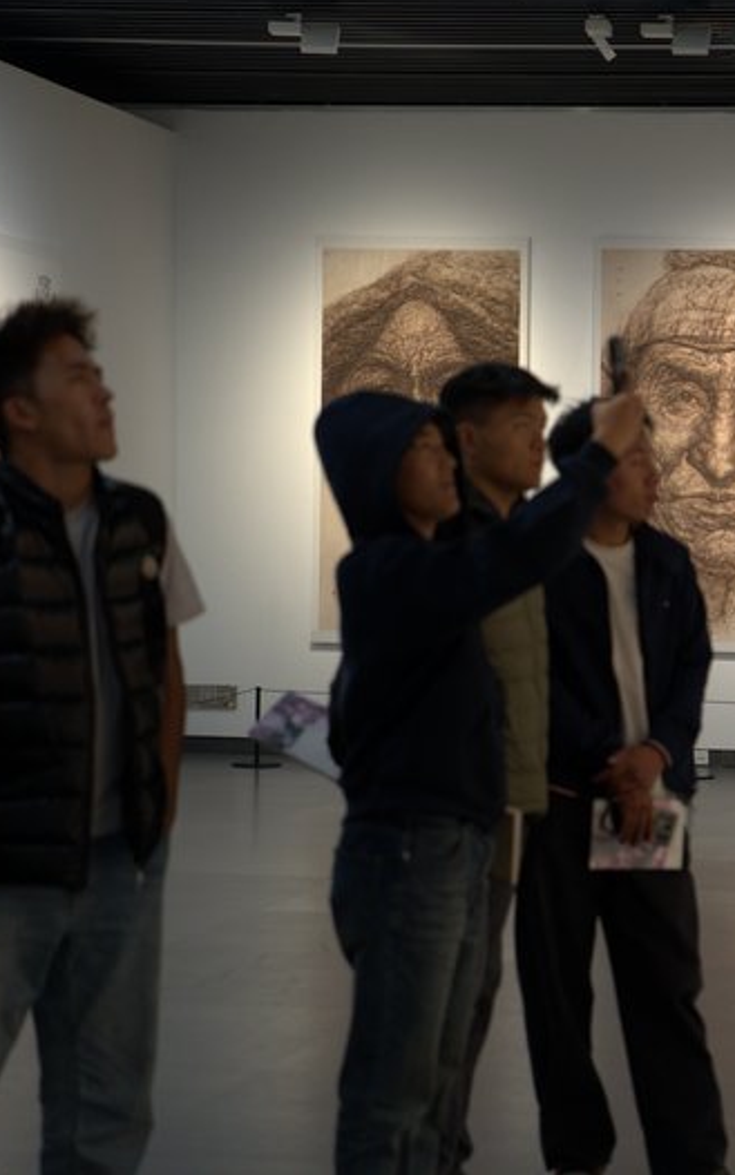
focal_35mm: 93
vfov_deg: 22.3
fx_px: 2979
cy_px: 582
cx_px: 795
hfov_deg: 13.8
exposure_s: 1/160
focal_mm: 60
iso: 1000
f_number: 2.8
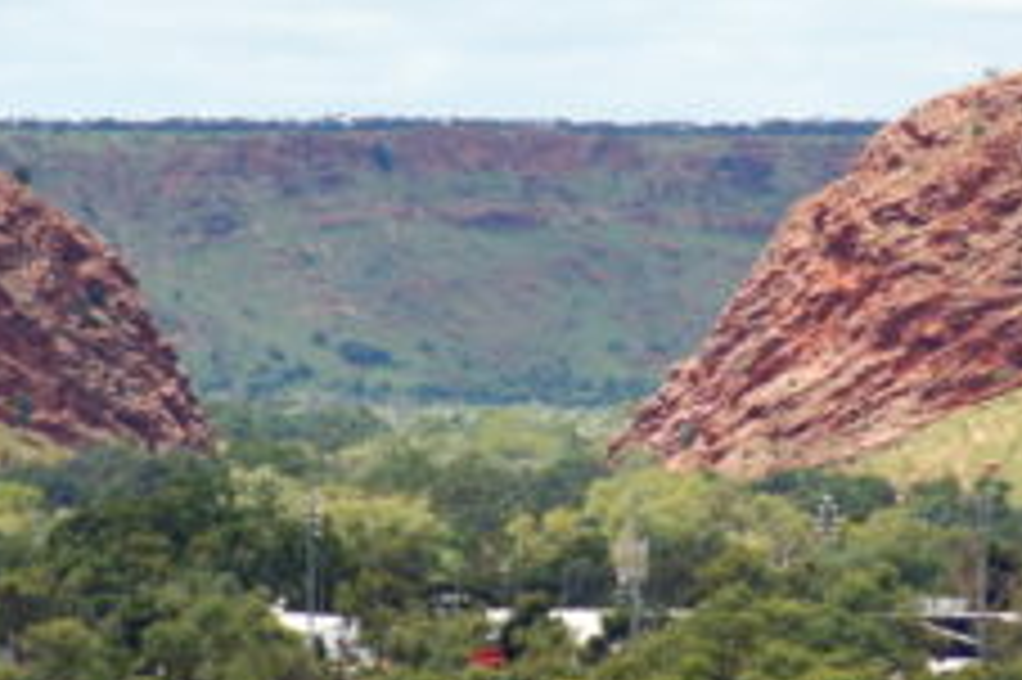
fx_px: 18808
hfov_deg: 3.1
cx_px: 437
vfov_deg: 2.1
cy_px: 457
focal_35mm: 663
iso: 100
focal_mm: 200
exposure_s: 1/320
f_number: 5.6
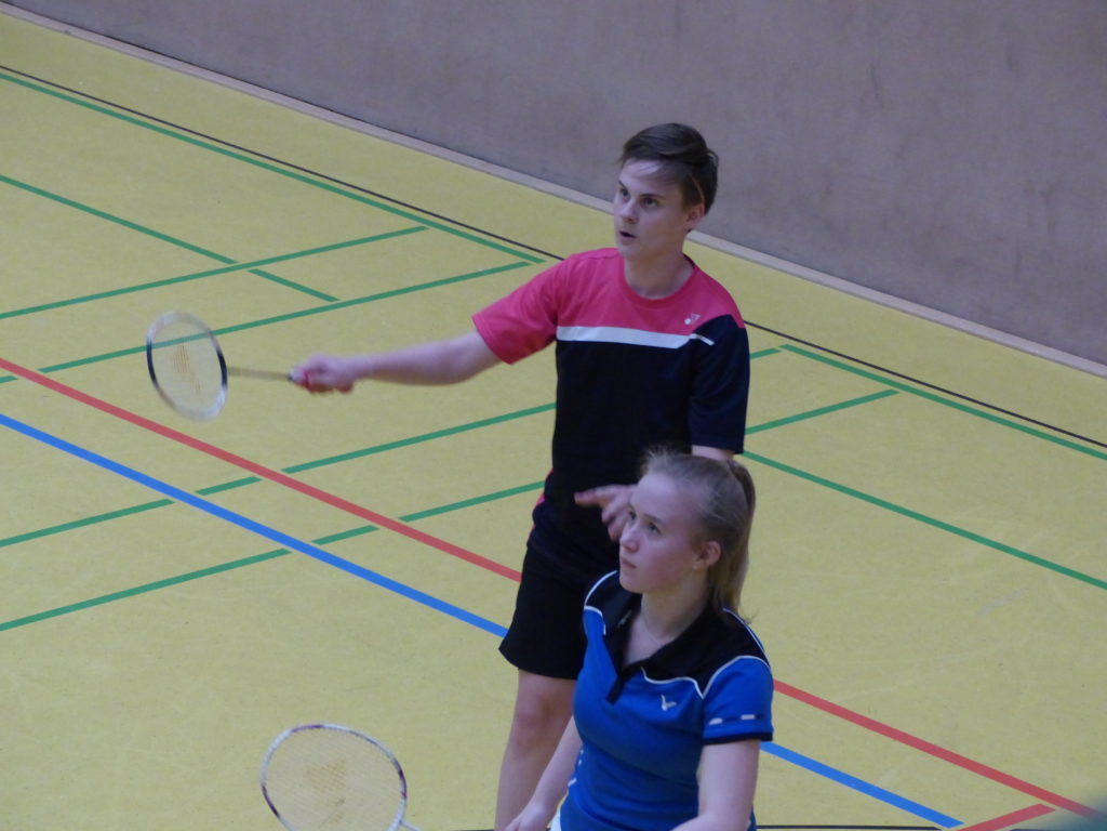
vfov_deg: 9.6
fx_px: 4957
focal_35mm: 155
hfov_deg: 12.7
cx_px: 554
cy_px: 416
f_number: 2.8
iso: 800
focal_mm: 27.8
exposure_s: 1/160
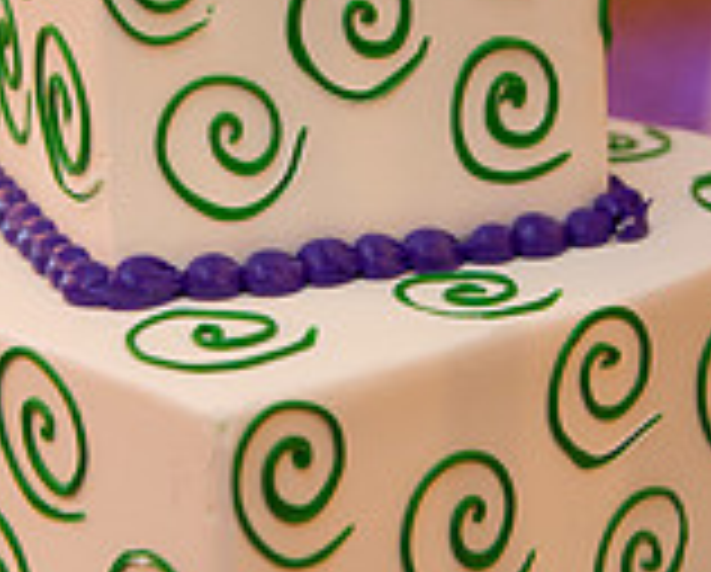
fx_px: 2361
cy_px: 41
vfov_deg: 13.7
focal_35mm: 112
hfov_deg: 17.1
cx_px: 299
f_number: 3.2
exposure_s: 1/125
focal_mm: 42
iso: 1600
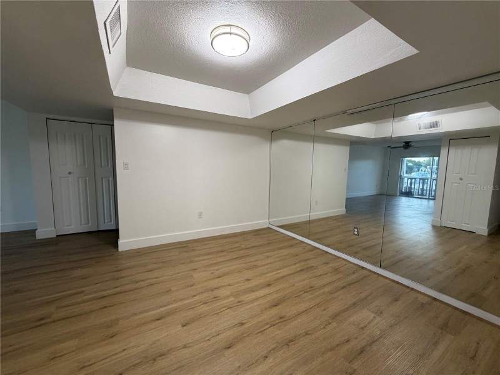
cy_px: 188
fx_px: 202
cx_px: 250
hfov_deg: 102.1
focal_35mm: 14
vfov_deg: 85.7
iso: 160
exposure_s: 1/60
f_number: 2.2
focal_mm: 2.22
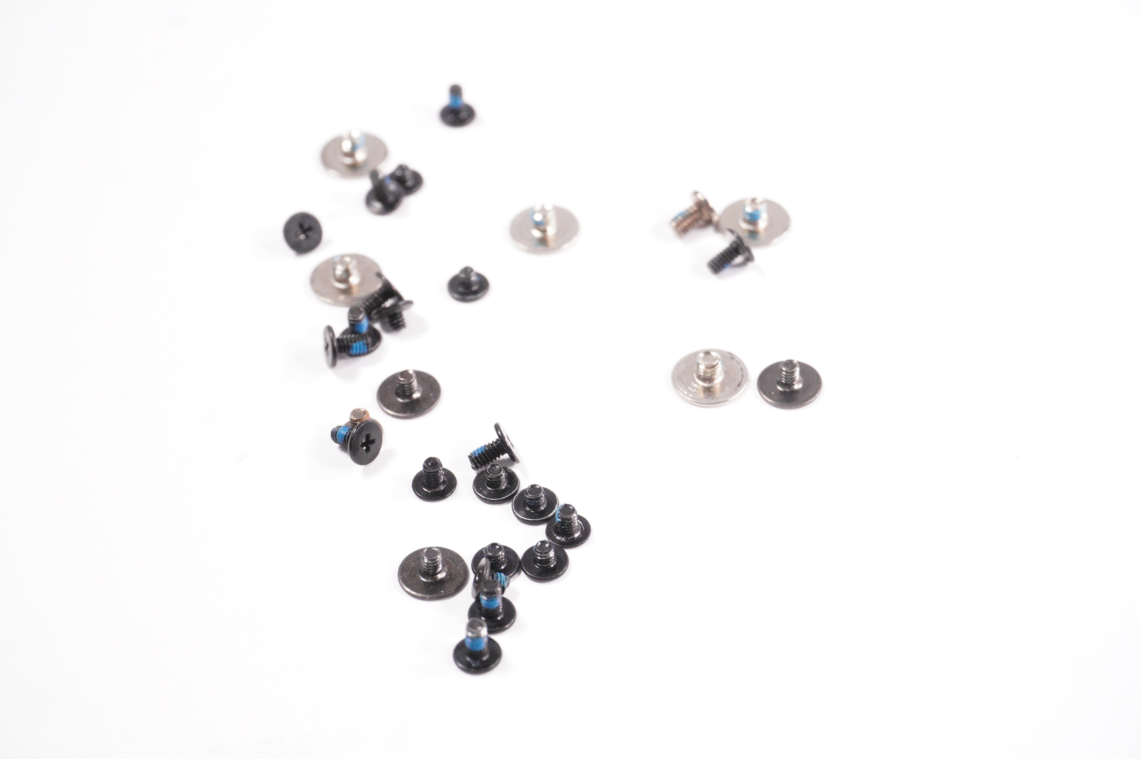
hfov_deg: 28.1
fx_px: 2280
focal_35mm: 72
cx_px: 570
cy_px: 380
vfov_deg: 18.9
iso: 2500
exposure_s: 1/250
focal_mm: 48
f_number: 9
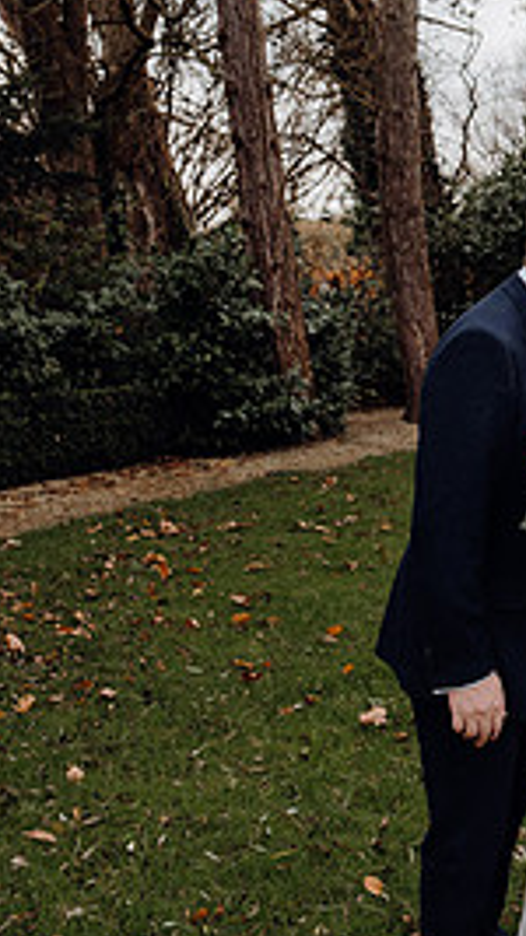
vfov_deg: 36.5
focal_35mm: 57
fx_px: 1415
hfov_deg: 19.9
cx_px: 614
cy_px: 542
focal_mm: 25
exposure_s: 1/250
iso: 1600
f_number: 3.5
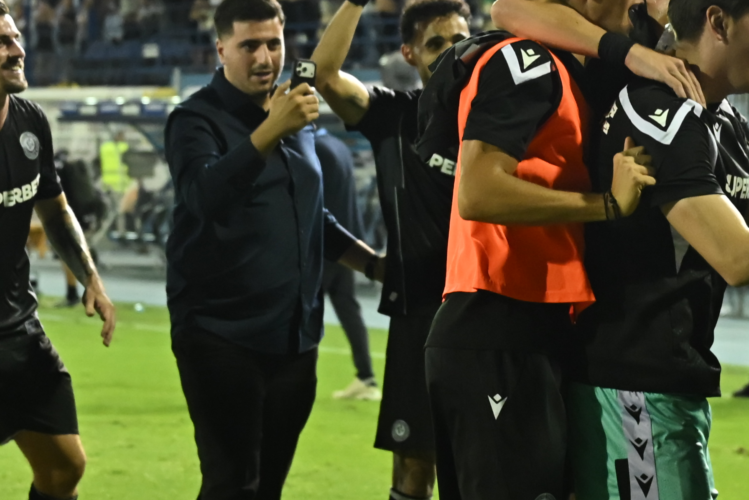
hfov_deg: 10.8
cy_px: 148
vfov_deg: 7.3
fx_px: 3932
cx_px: 674
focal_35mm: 189
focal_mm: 56
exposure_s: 1/500
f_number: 3.5
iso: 3200
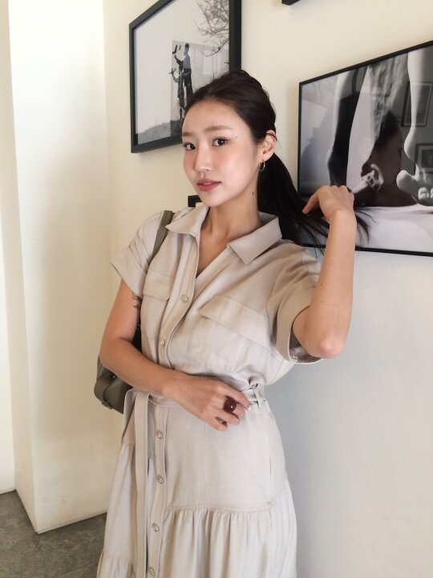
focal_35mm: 29
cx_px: 216
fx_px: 484
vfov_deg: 61.7
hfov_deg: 48.2
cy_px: 289
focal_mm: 4.15
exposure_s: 1/30
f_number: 2.2
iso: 80
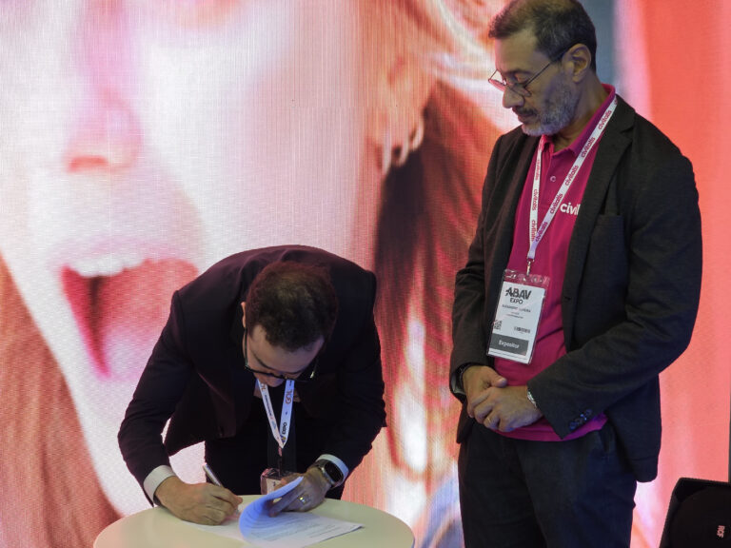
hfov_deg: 28.2
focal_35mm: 69
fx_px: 1457
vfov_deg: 21.3
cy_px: 274
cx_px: 366
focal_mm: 7.9
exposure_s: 1/60
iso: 80
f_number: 2.4
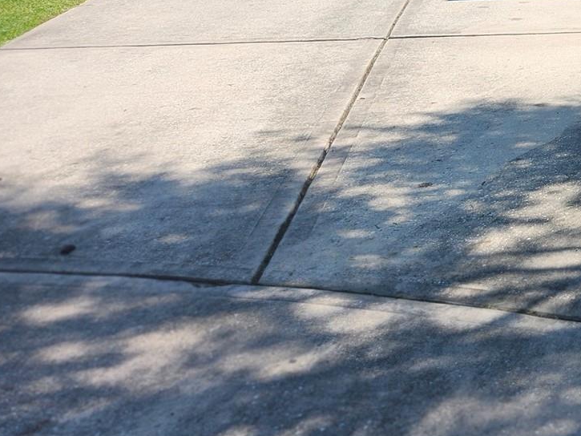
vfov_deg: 21.7
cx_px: 773
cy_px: -5
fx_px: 1091
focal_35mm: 65
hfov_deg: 25.3
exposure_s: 1/965
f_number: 1.8
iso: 25
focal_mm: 5.54
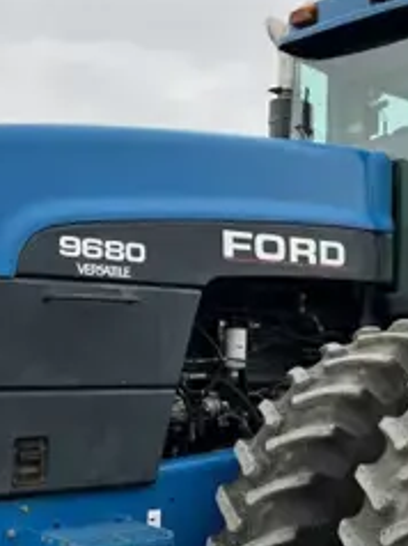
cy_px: 379
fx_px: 1102
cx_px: 367
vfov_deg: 27.6
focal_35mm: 70
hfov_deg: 20.6
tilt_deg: -0.6
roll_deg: +1.6
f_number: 1.5
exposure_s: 1/658
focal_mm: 5.7
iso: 50
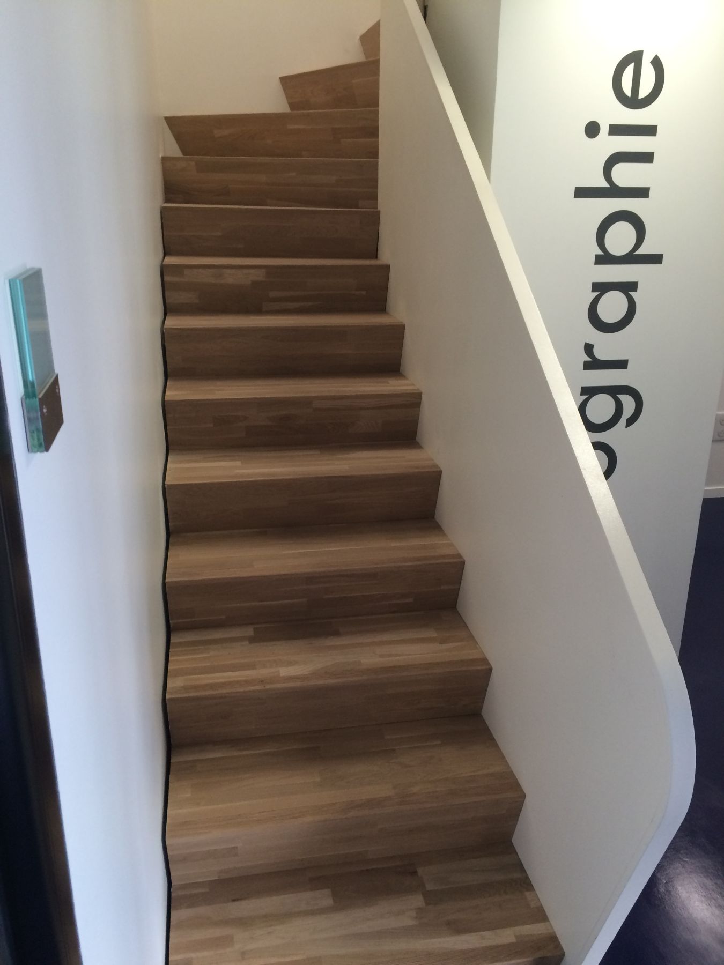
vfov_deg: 61.7
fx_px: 809
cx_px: 362
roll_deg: +0.2
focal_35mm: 29
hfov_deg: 48.2
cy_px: 482
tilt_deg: -21.3
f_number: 2.2
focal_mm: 4.15
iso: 125
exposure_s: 1/33
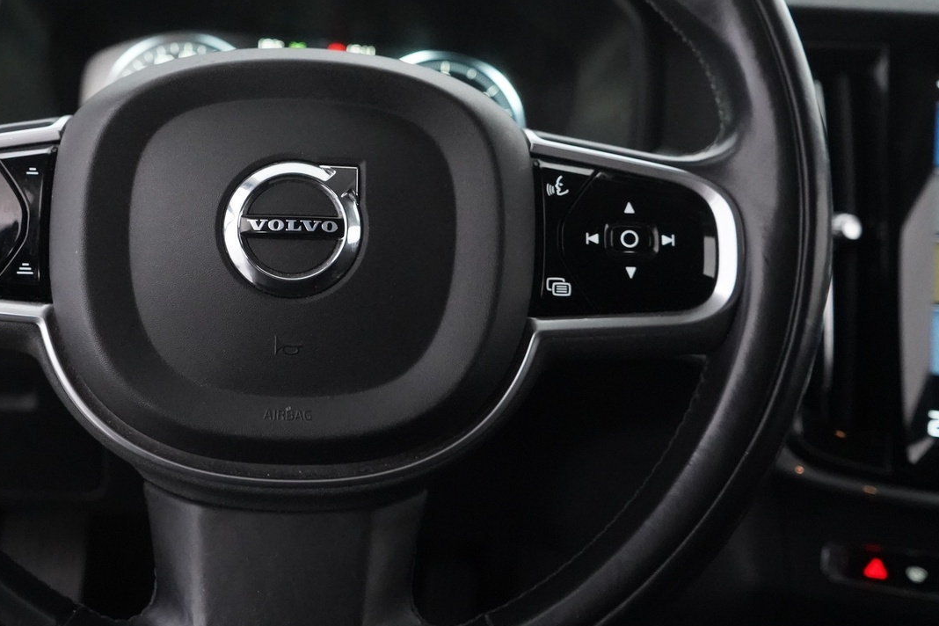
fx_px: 1148
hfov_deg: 43.8
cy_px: 228
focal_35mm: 44
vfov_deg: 30.4
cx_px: 307
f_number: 5
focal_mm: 29
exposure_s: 1/60
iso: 12800
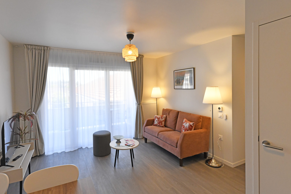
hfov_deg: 86.7
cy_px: 88
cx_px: 133
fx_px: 154
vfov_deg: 64.4
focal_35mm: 19
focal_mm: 17
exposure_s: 1/125
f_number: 9
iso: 1600
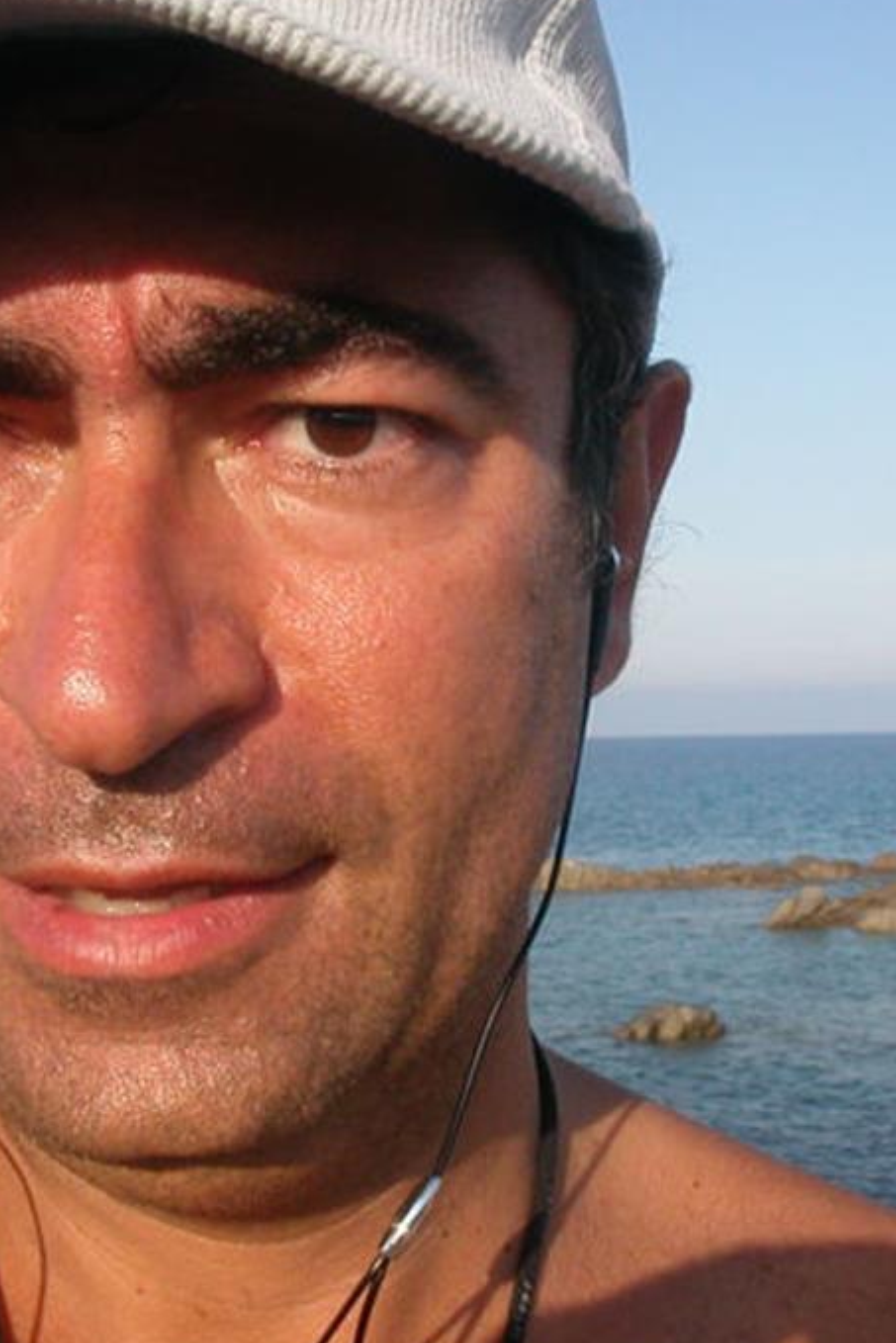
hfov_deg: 23.4
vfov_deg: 34.5
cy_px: 605
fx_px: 2164
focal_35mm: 58
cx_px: 423
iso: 100
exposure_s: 1/496
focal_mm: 5.6
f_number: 4.5
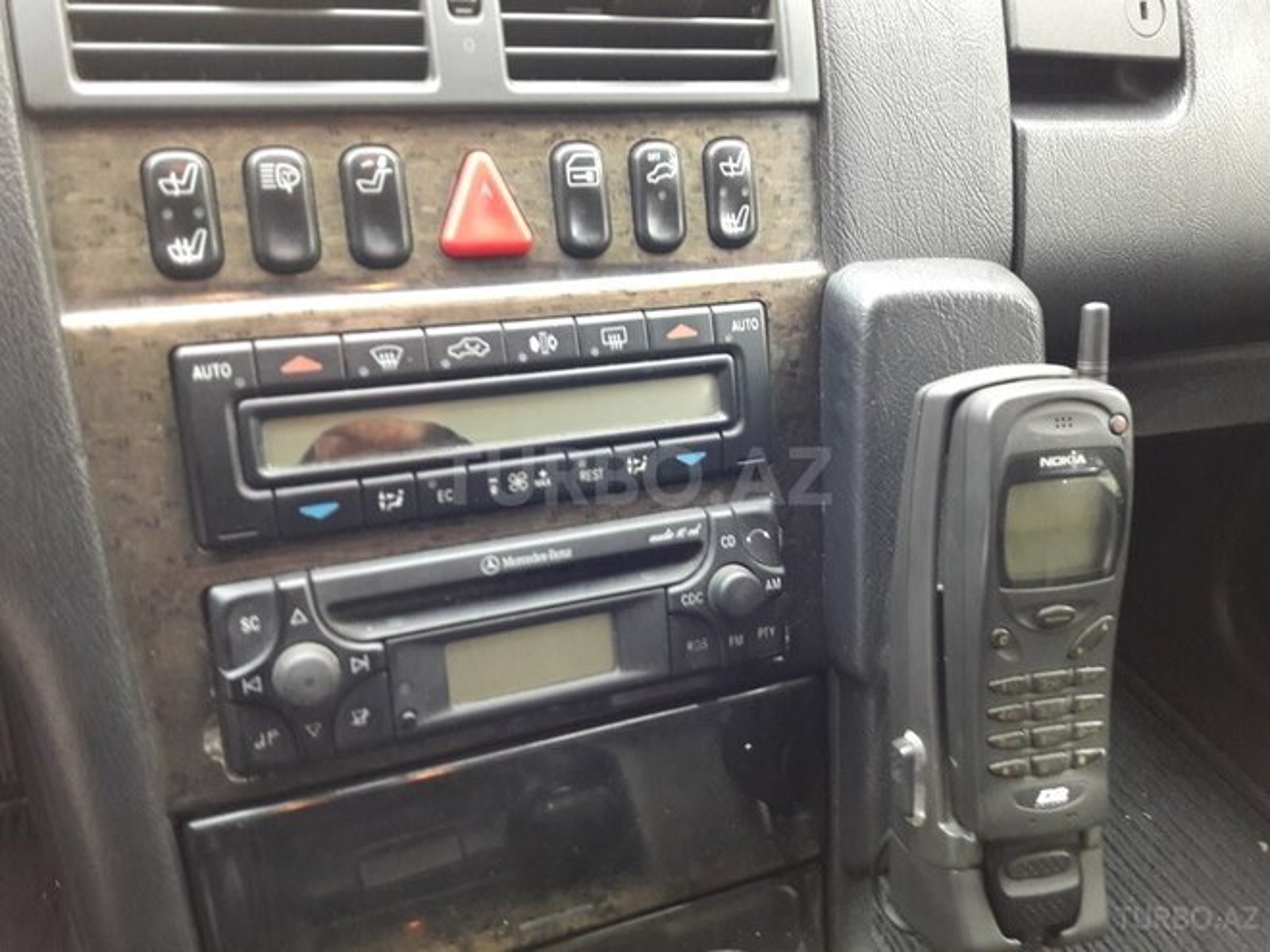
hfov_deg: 63.4
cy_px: 476
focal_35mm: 28
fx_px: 1027
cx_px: 635
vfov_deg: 49.7
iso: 160
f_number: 1.9
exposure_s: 1/17
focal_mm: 3.7
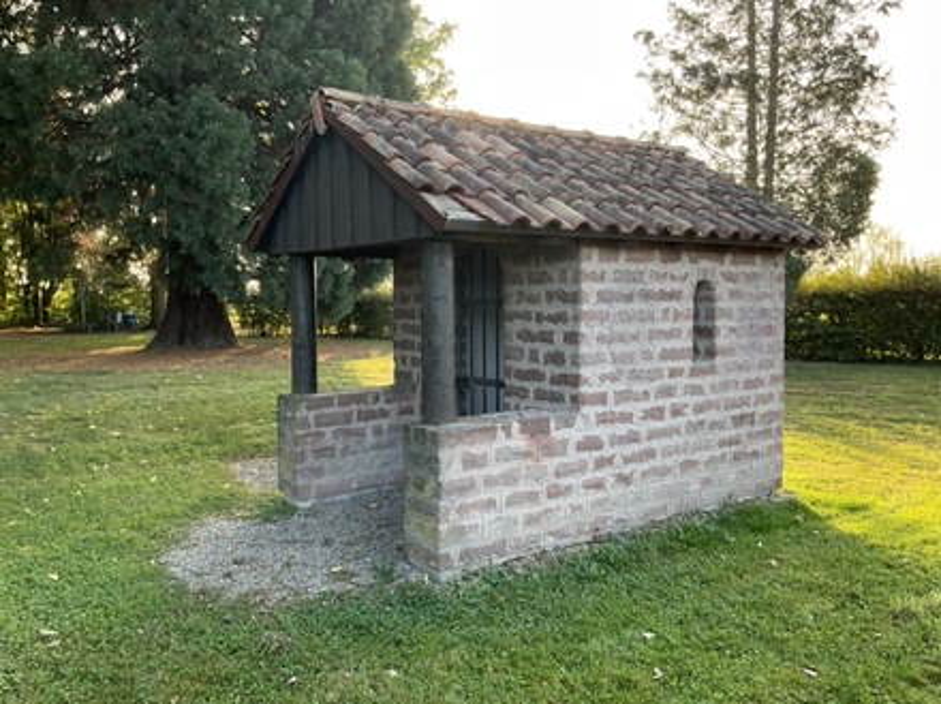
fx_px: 787
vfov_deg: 48.1
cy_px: 352
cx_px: 470
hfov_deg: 61.7
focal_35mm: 29
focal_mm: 3
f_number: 1.8
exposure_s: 1/164
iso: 32
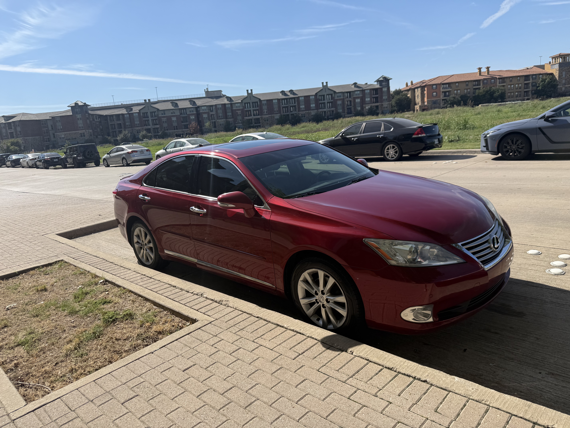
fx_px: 395
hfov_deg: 71.6
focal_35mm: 24
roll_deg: +5.4
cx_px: 285
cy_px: 214
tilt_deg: -12.6
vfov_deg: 56.8
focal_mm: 6.76
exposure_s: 1/5714
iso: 80
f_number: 1.78
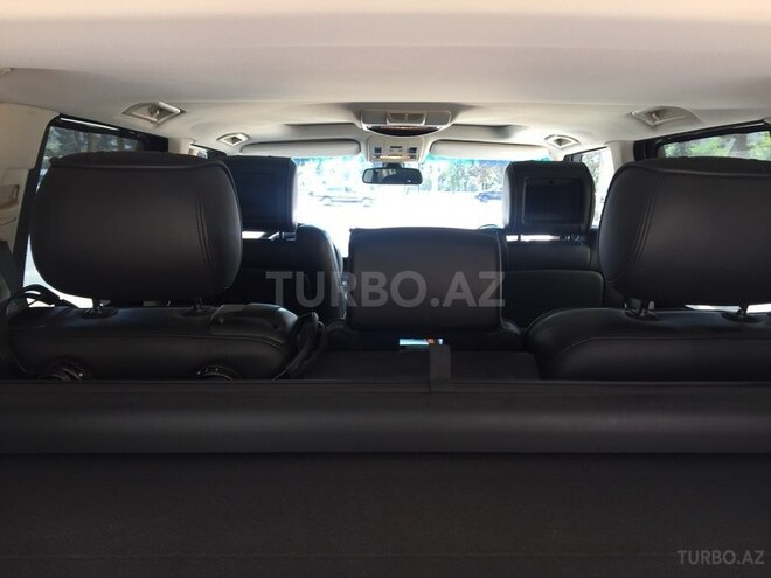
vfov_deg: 48.2
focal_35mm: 29
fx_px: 646
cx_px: 386
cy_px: 289
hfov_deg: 61.7
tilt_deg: -12.0
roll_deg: -1.8
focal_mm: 4.15
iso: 32
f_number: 2.2
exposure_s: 1/50
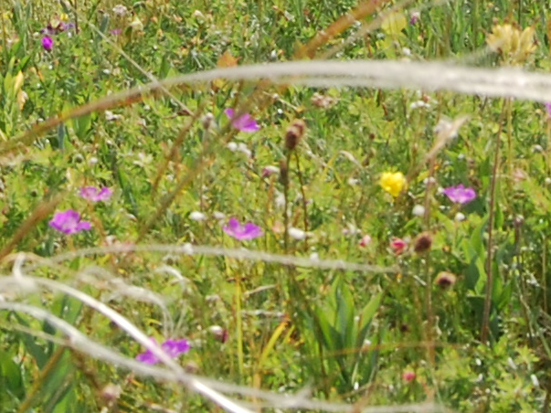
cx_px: 152
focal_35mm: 241
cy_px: -603
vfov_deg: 5.9
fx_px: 3835
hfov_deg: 8.2
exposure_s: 1/200
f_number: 10
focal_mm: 26
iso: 200
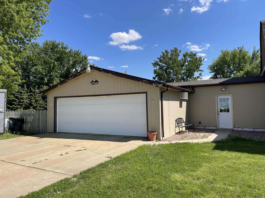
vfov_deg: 54.9
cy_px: 99
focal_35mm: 25
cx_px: 132
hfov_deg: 69.4
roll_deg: +1.3
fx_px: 191
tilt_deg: +3.0
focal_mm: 5.1
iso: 32
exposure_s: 1/3086
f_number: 1.6
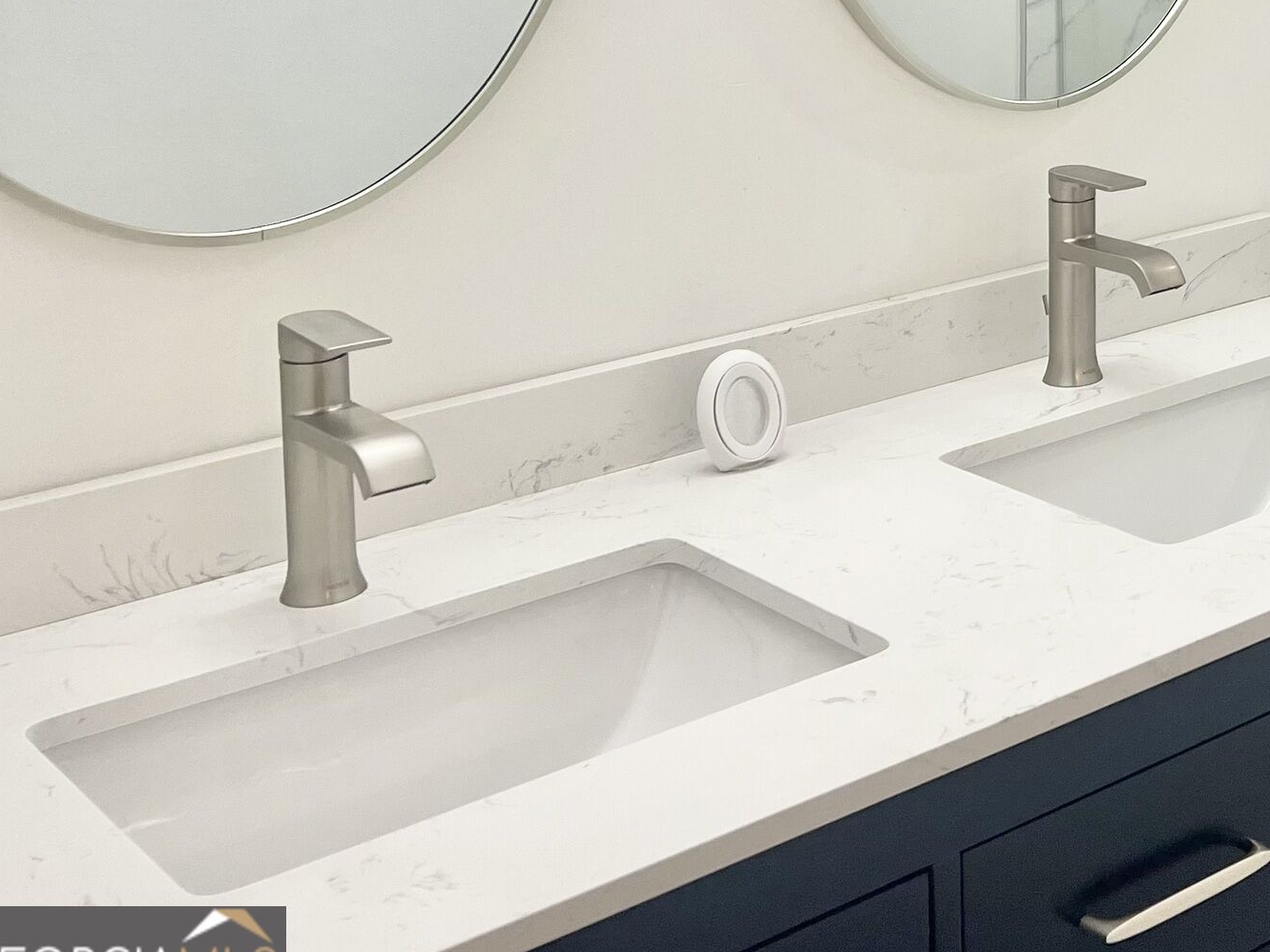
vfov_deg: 23.0
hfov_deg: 28.9
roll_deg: +0.0
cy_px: -83
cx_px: 1423
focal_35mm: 60
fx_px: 2201
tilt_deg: -6.5
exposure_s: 1/120
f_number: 1.5
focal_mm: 5.7
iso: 64
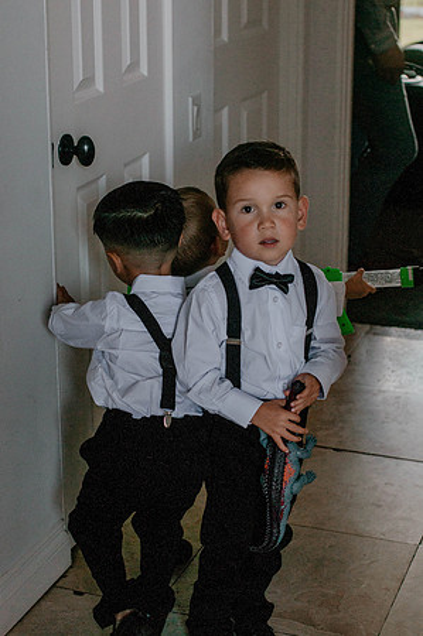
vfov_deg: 27.0
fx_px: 1325
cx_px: 212
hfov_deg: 18.1
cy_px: 318
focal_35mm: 75
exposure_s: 1/320
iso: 250
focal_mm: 50
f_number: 3.5
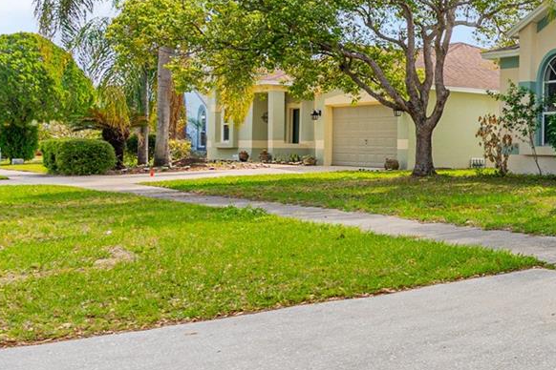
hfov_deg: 32.8
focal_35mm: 44
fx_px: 680
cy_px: 168
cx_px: 726
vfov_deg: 30.5
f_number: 8
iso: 400
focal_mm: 16
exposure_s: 1/8000
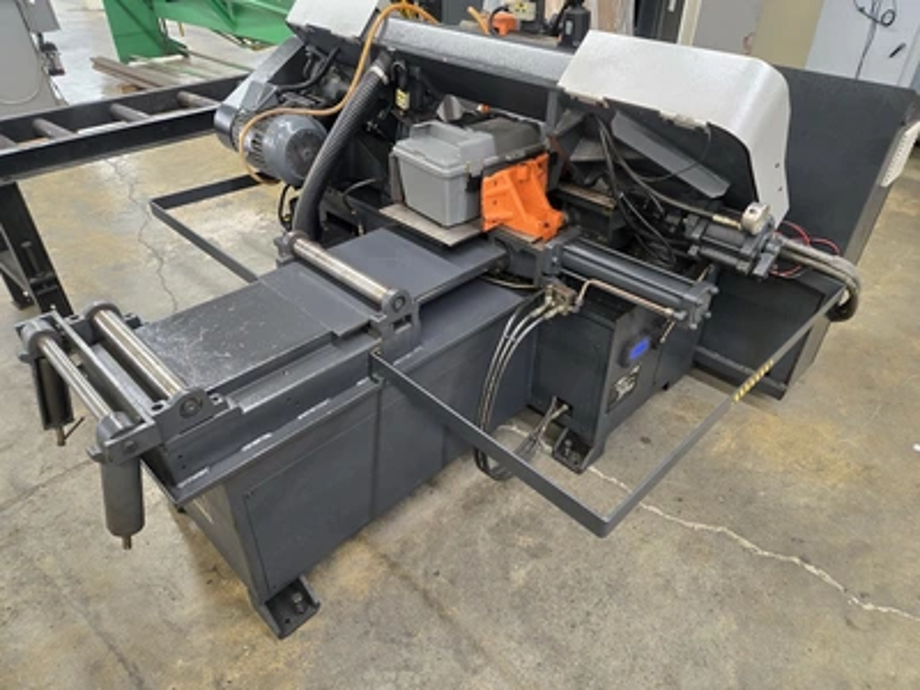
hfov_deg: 73.9
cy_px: 345
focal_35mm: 23
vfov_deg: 58.9
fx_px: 611
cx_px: 460
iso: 400
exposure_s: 1/120
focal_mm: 5.4
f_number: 1.8
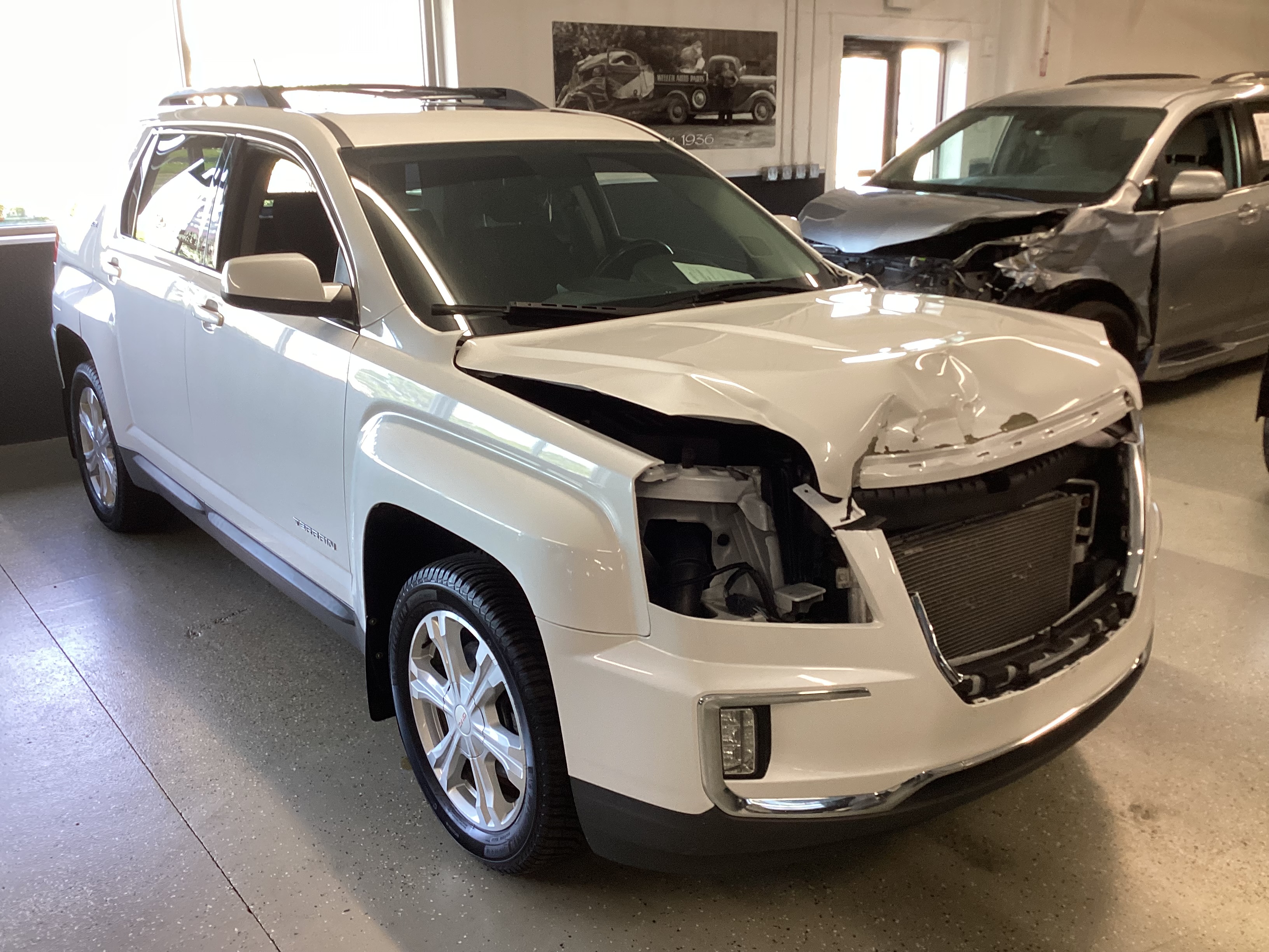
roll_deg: +0.6
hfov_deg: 58.4
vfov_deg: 45.4
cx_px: 634
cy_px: 476
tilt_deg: -19.3
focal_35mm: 31
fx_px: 1136
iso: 64
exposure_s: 1/50
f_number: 2.4
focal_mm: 3.3
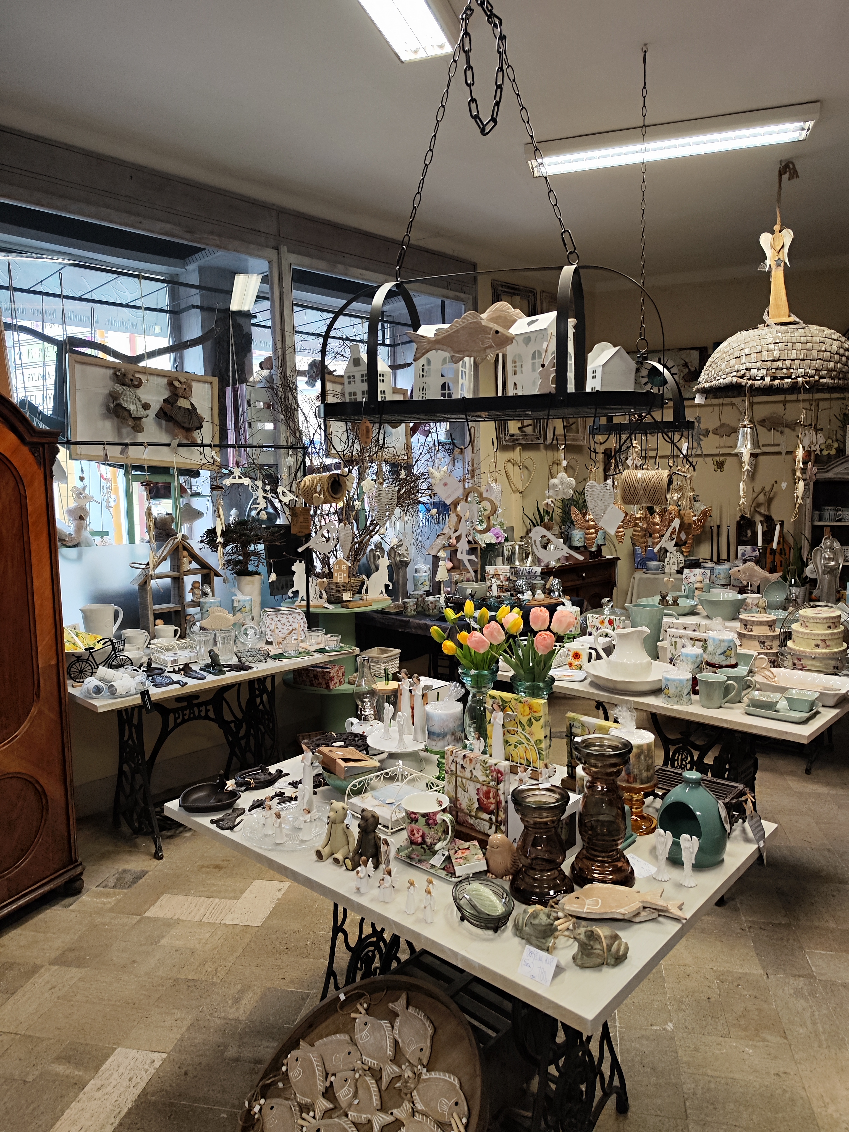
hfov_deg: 58.9
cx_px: 424
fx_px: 752
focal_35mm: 23
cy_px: 566
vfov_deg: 73.9
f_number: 1.69
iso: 202
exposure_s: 1/100
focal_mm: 7.01
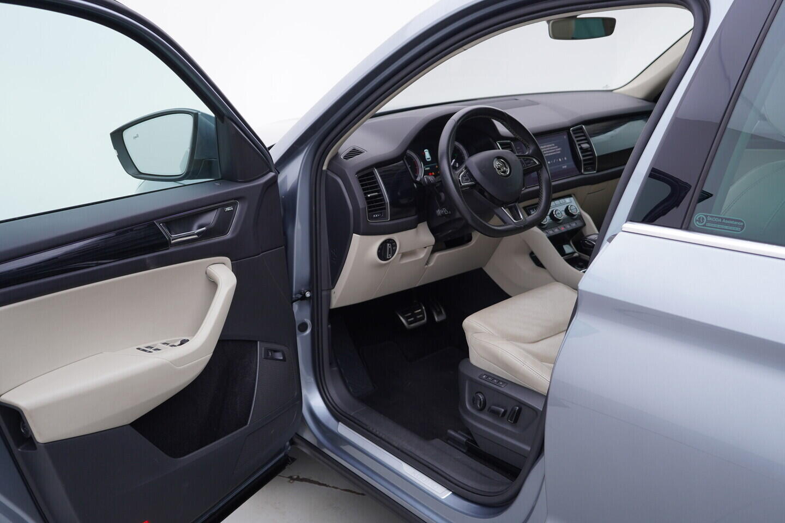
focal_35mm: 36
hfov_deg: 53.1
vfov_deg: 36.9
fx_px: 785
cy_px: 262
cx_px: 392
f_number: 3.2
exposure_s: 1/50
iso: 125
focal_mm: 24
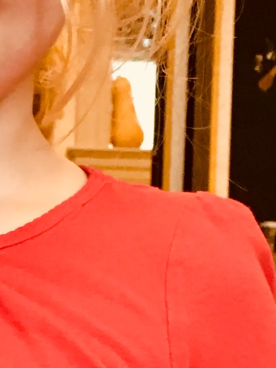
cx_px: -71
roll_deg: -0.7
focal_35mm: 133
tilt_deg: -4.5
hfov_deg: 10.9
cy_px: 404
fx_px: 1414
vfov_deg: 14.5
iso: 200
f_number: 2.2
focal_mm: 4.15
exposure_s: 1/24
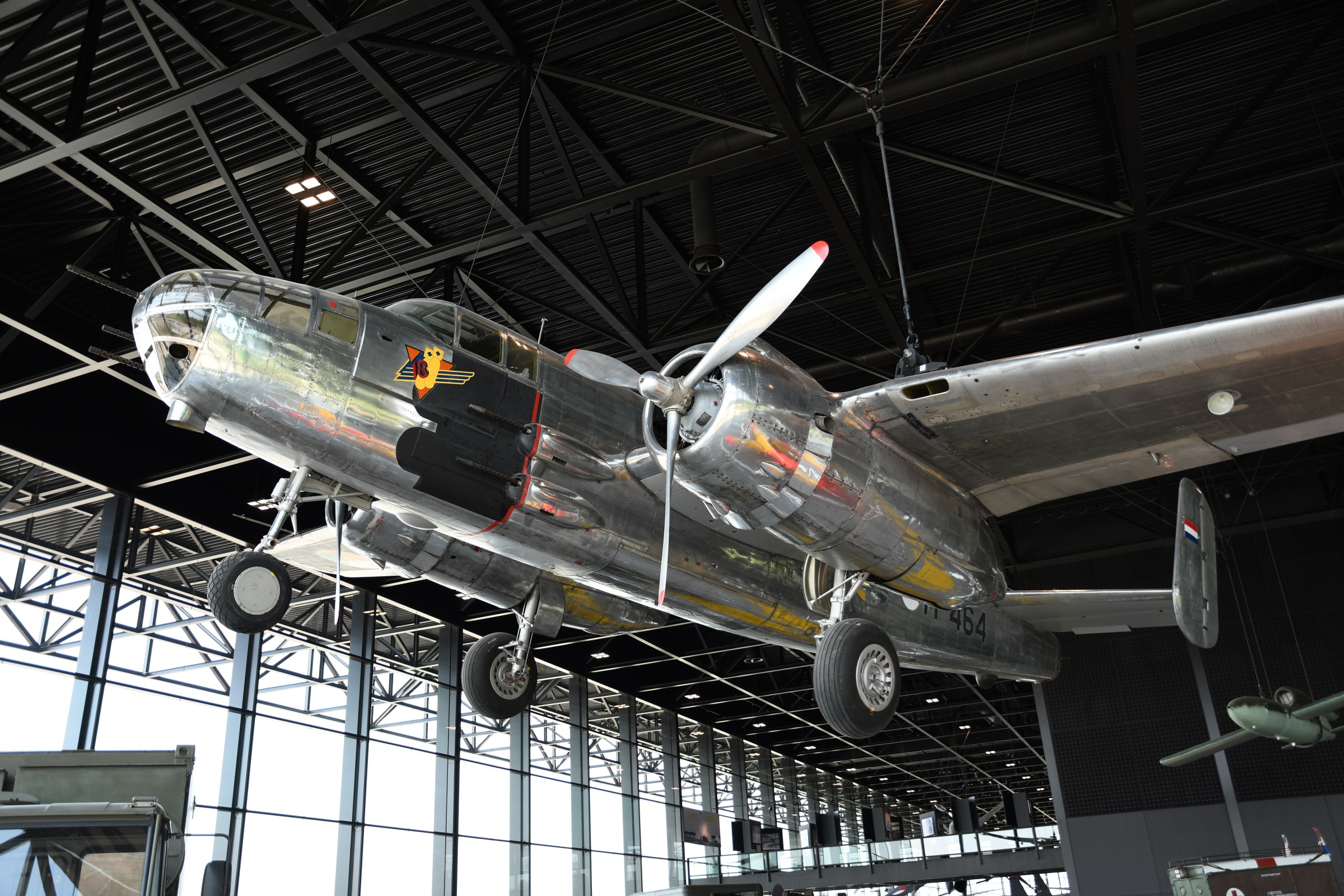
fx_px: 1120
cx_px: 672
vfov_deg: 43.6
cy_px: 448
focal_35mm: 30
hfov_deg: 61.9
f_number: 3.5
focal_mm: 20
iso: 100
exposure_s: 1/80
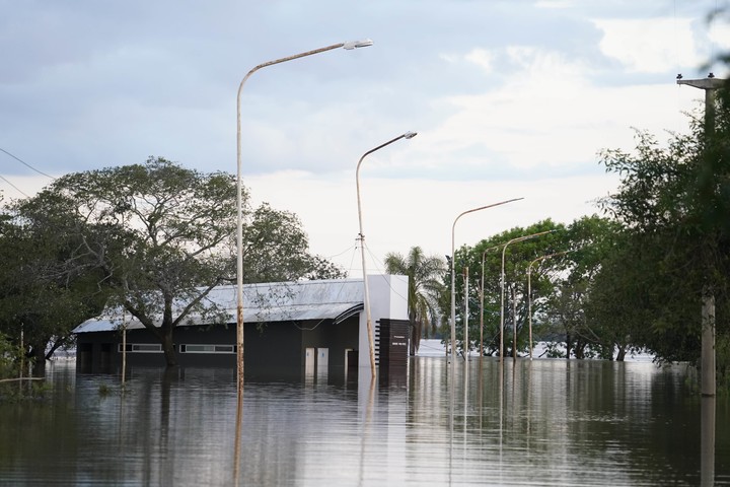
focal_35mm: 172
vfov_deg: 8.0
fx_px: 3488
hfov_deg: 11.9
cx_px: 365
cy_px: 244
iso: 3200
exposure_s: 1/320
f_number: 5.6
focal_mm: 172
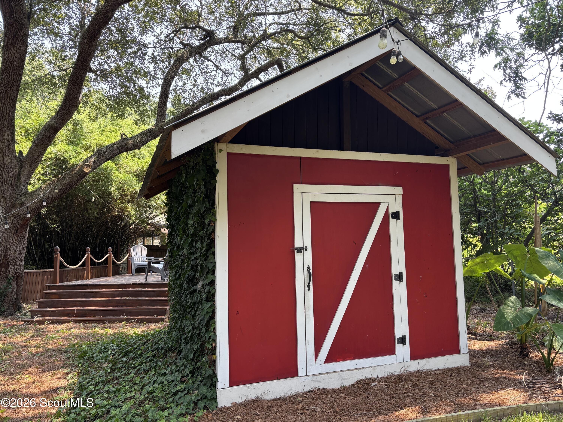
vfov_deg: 53.1
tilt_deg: +4.5
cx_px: 282
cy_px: 211
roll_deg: +1.2
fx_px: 423
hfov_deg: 67.3
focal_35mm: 26
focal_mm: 5.96
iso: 40
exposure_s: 1/172
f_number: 1.6
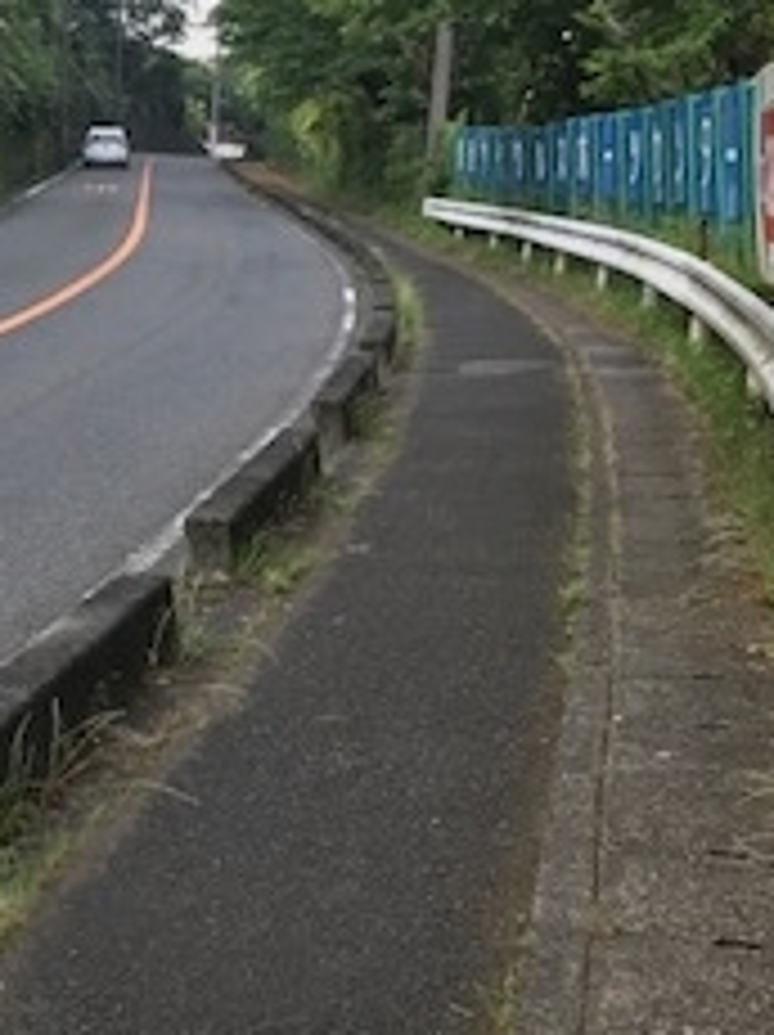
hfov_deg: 18.7
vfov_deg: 25.0
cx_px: 135
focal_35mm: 78
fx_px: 2330
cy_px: 567
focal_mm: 3.99
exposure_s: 1/580
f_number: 1.8
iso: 20
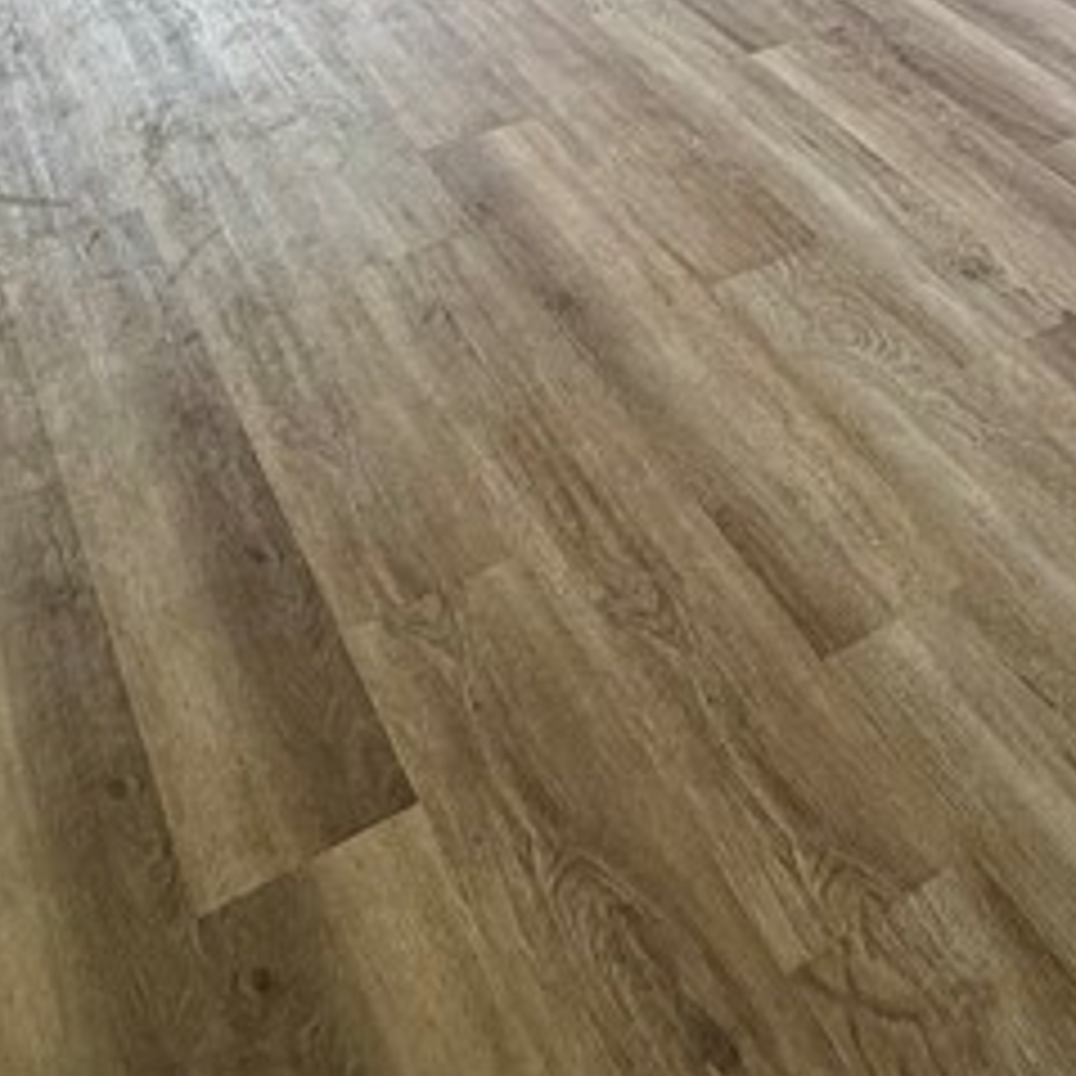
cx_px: 1184
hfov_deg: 29.1
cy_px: -630
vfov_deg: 23.8
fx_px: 1864
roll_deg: -0.7
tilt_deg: -3.1
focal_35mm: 53
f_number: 2.2
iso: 80
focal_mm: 2.22
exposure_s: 1/120
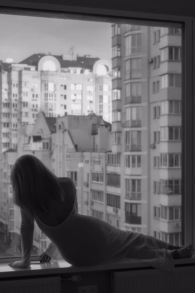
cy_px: 146
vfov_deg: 32.4
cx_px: 98
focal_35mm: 62
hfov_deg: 21.9
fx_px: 504
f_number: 7.1
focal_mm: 62
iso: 250
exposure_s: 1/100
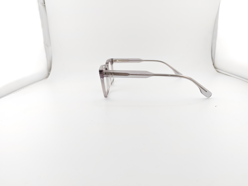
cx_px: 124
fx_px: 172
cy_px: 93
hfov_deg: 71.6
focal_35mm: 24
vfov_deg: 56.8
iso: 1000
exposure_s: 1/400
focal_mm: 6.12
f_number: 1.9
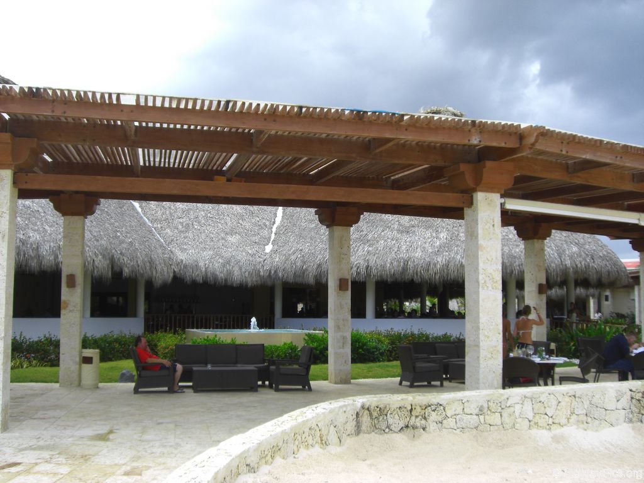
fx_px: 707
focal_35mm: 38
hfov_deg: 49.0
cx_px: 322
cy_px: 242
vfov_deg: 37.7
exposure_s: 1/500
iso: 64
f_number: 2.7
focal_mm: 6.2
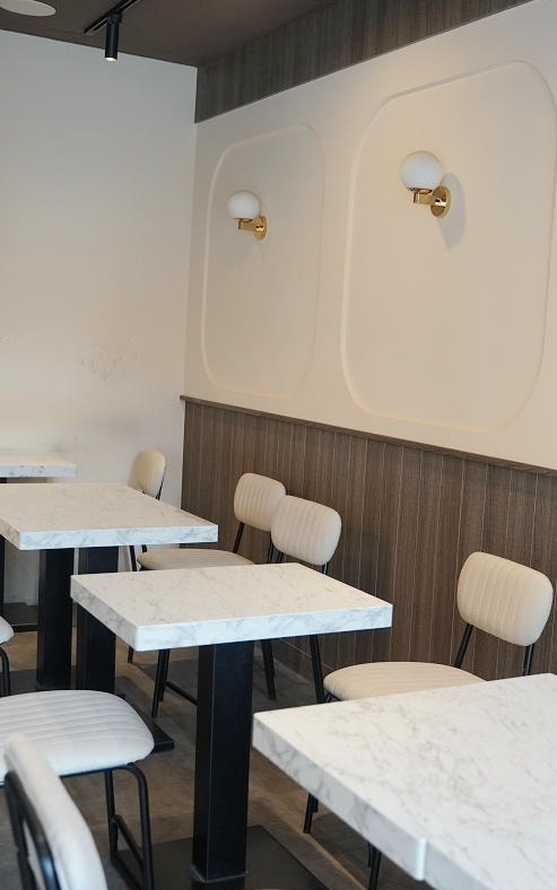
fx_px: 1092
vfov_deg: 44.3
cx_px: 461
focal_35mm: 45
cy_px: 444
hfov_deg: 27.9
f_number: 3.2
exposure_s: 1/160
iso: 1600
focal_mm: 29
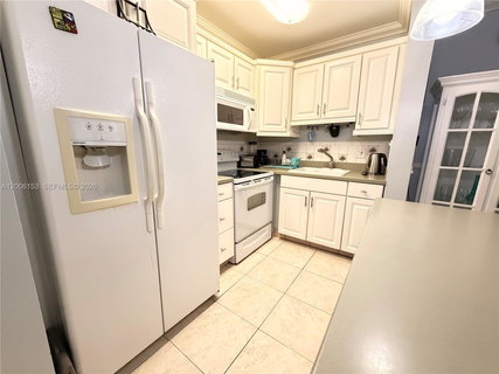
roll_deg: +0.2
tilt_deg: -12.1
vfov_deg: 85.6
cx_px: 250
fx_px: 202
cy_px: 187
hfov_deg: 102.1
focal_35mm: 14
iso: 1250
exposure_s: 1/60
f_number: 2.2
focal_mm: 2.22
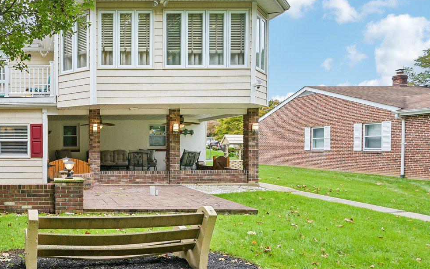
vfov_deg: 41.7
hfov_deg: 55.7
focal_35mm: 30
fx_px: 352
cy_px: 154
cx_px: 55
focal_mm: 14
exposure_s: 1/40
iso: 100
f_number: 8
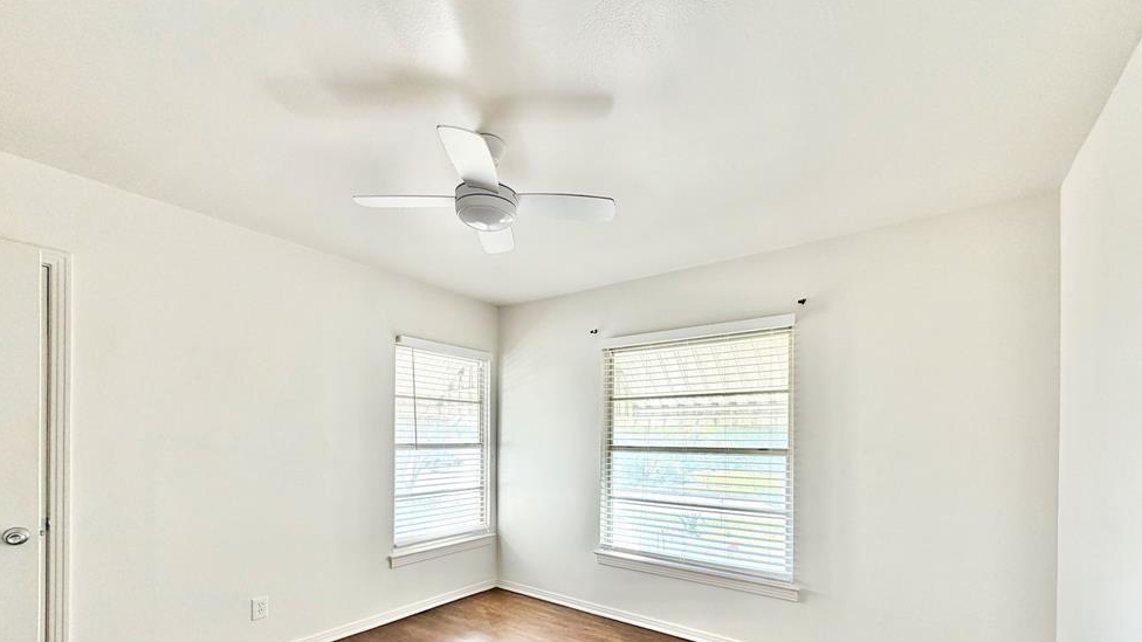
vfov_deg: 64.9
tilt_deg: -0.5
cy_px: 441
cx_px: 576
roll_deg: -0.4
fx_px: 485
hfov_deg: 99.4
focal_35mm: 16
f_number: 2.2
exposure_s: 1/121
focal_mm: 2.22
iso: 160
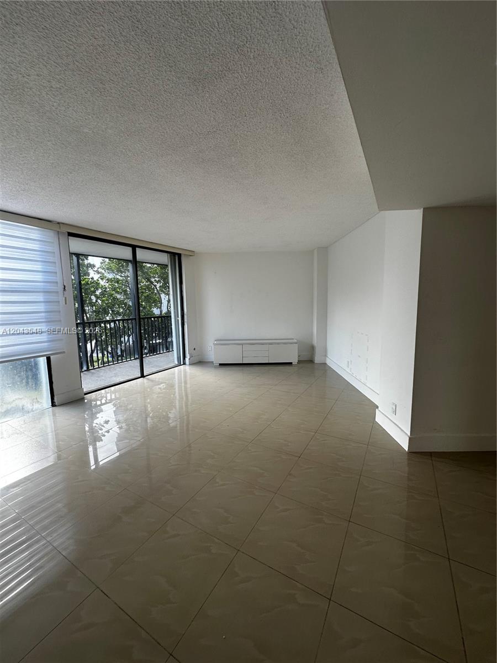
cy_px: 332
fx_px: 268
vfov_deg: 102.1
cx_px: 248
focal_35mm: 14
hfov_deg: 85.7
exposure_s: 1/99
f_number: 2.2
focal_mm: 2.22
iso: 64
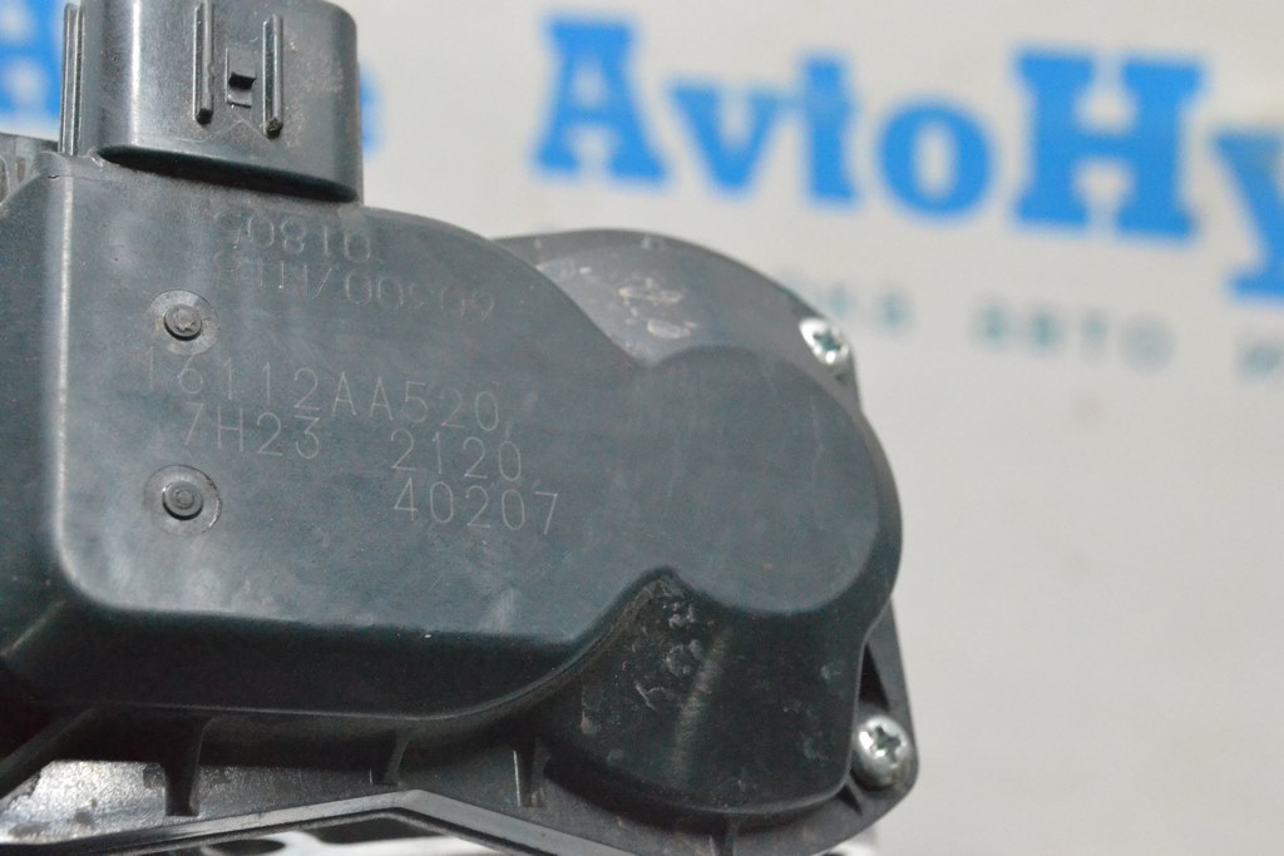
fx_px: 2033
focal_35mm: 57
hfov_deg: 35.0
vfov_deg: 23.8
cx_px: 642
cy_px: 428
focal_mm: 38
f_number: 9
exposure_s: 1/160
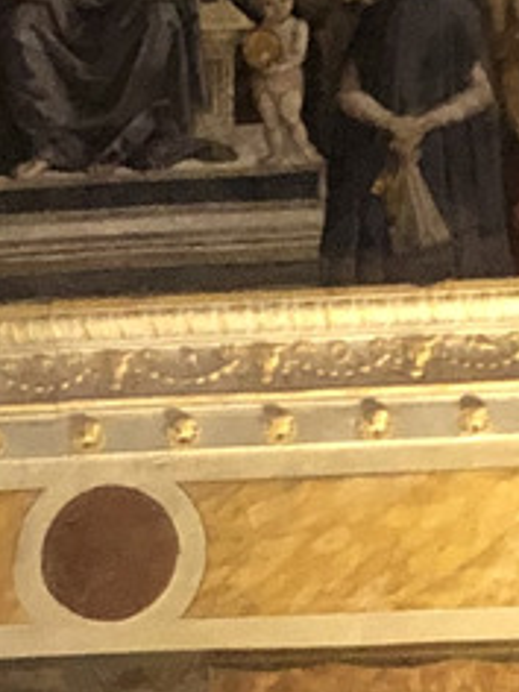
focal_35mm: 190
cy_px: 1023
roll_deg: +1.3
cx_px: 903
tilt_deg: +7.8
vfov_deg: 10.1
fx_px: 3798
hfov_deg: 7.6
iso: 100
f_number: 1.8
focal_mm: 4
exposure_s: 1/4
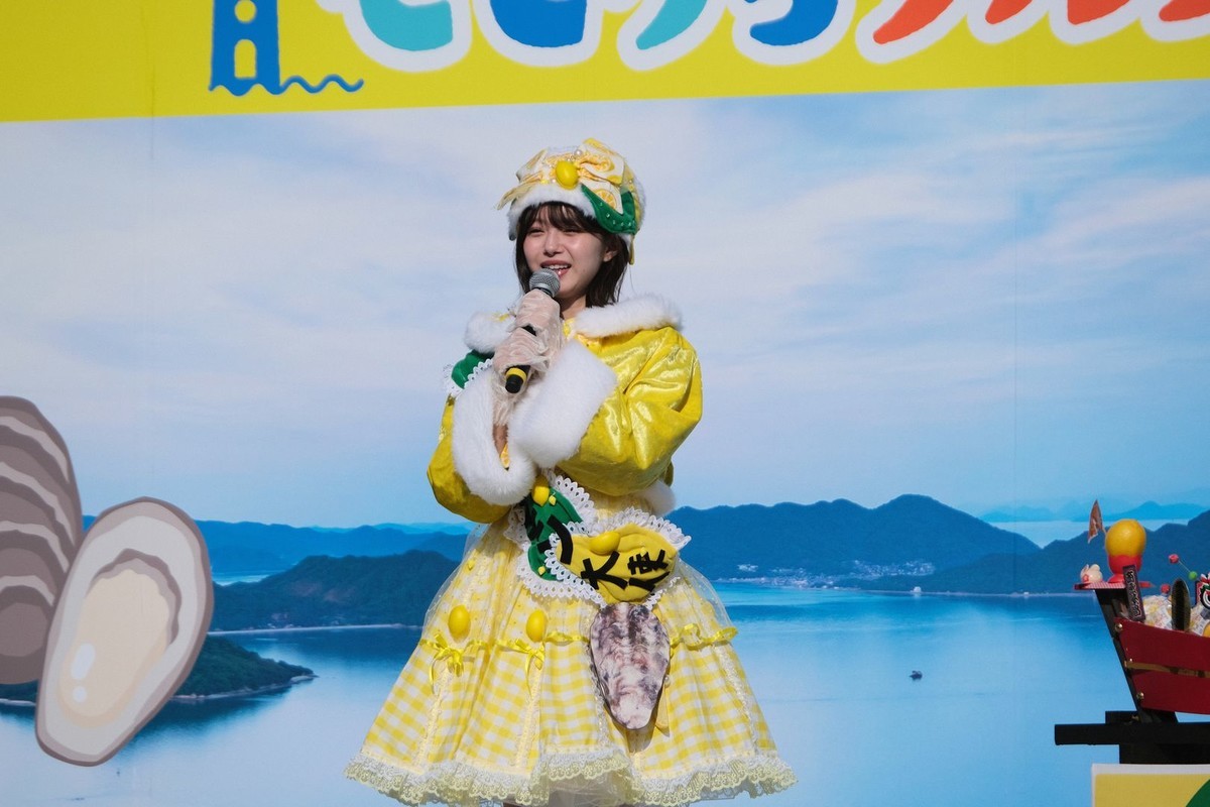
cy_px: 404
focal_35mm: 184
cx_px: 605
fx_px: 6184
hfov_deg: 11.2
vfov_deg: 7.5
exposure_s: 1/5000
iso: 640
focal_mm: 122.6
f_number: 5.6
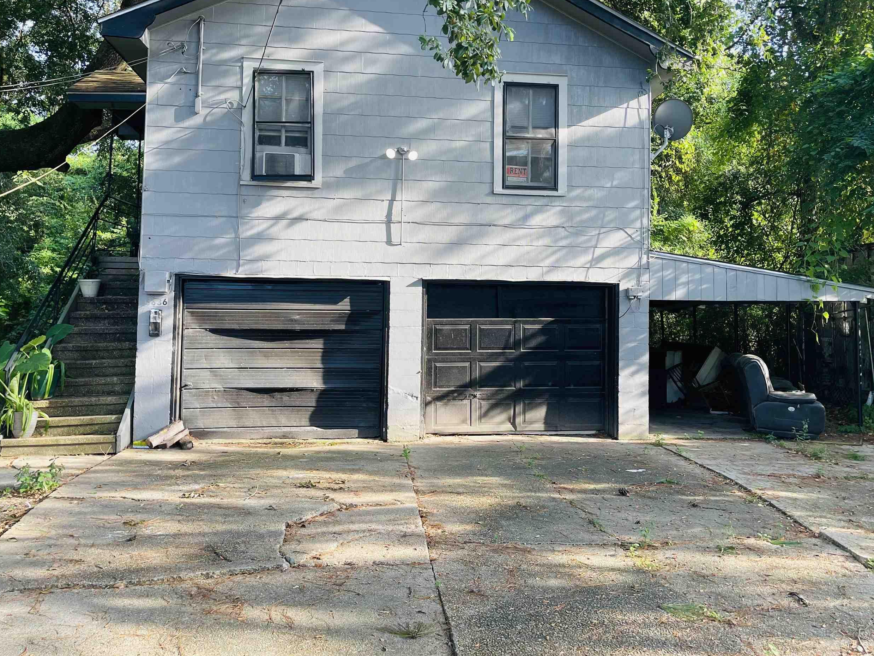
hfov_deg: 58.2
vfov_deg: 45.2
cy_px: 262
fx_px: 783
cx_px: 486
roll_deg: -0.1
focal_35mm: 31
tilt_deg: +3.4
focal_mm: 5.1
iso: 32
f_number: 1.6
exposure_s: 1/161
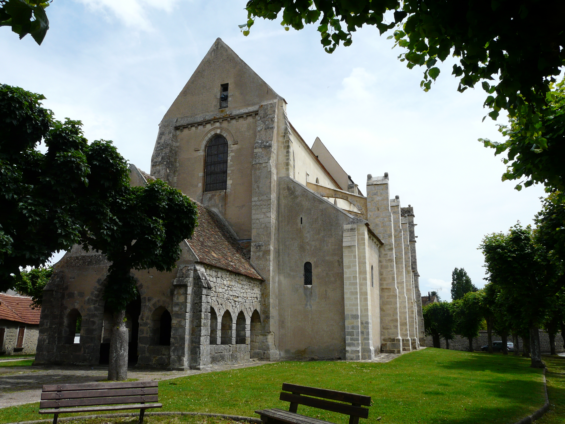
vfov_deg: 49.7
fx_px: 457
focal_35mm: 28
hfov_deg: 63.4
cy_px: 212
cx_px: 282
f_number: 5.6
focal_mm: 4.6
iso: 100
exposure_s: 1/400
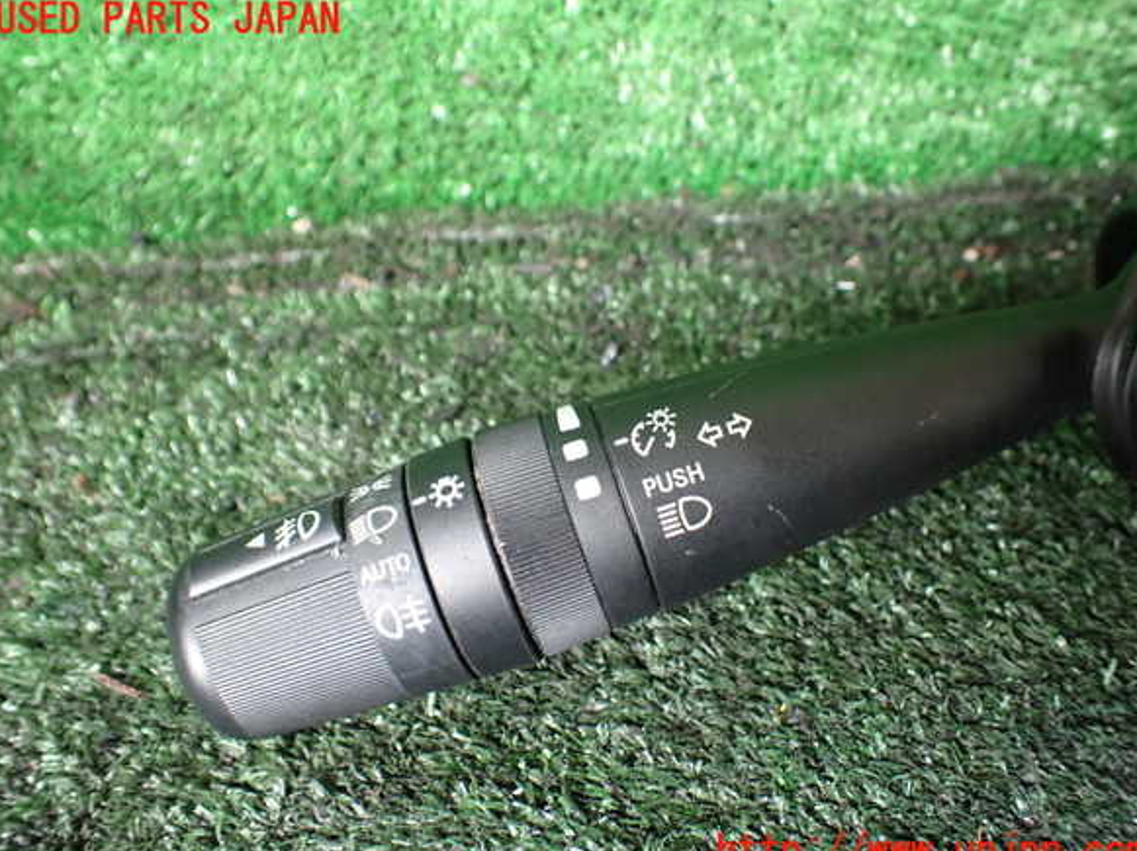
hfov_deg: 58.4
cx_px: 571
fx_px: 1018
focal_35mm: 31
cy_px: 436
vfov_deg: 45.4
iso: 800
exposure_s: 1/40
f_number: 2.3
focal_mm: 5.4
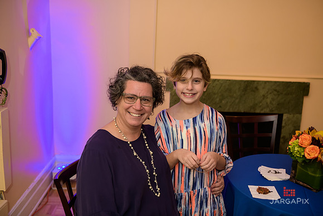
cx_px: 162
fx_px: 359
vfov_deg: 33.4
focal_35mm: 40
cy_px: 108
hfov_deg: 48.4
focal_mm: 40
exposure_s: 1/125
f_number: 3.2
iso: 800
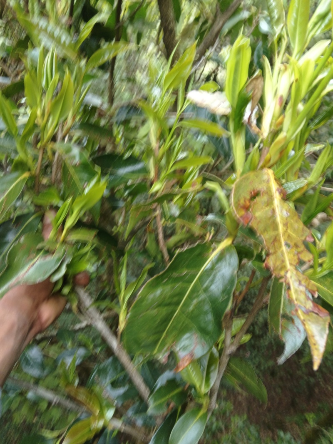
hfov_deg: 51.3
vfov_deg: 65.3
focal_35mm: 27
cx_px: 166
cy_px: 222
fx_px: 346
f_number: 2.2
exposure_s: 1/33.3
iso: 193
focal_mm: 3.66
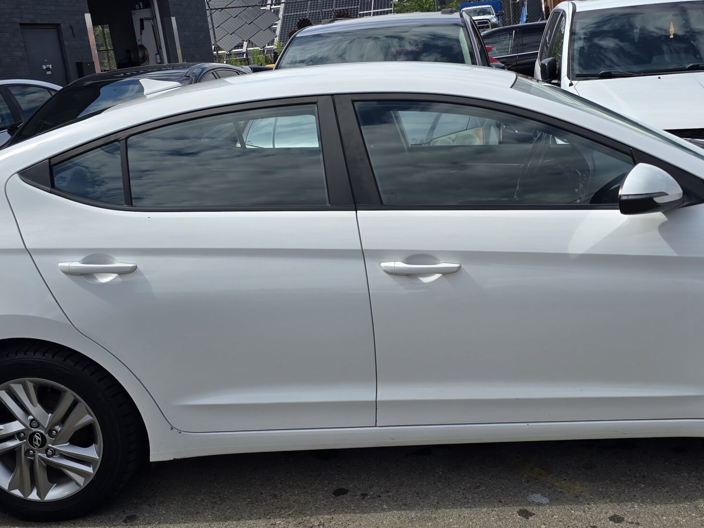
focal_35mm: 40
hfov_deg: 46.6
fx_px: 813
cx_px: 410
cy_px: 237
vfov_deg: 35.9
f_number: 1.7
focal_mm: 6.3
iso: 12
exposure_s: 1/997
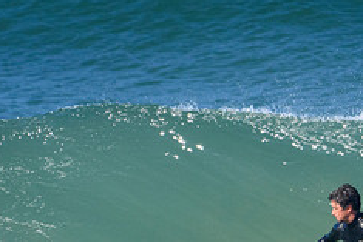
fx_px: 18705
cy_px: 283
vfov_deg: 0.7
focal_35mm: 1854
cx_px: 317
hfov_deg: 1.1
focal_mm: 500
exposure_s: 1/4000
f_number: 5.6
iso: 900
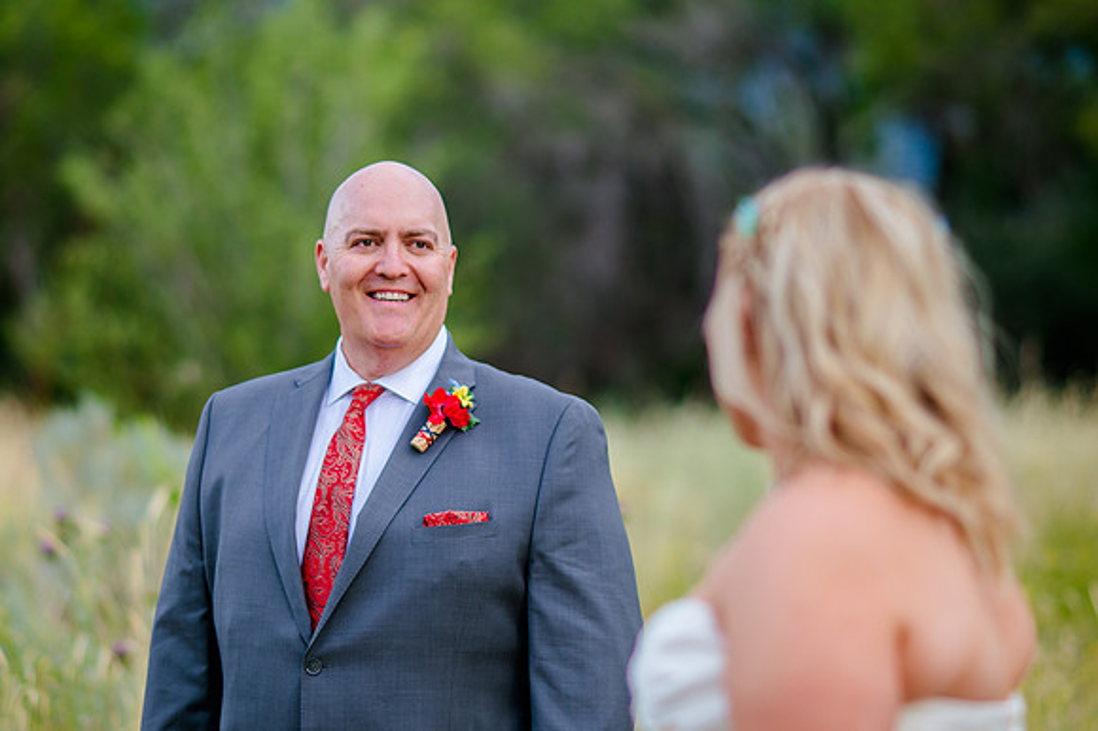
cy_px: 380
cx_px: 531
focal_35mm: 149
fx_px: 4532
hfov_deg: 13.8
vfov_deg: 9.2
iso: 125
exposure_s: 1/250
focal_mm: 105
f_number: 2
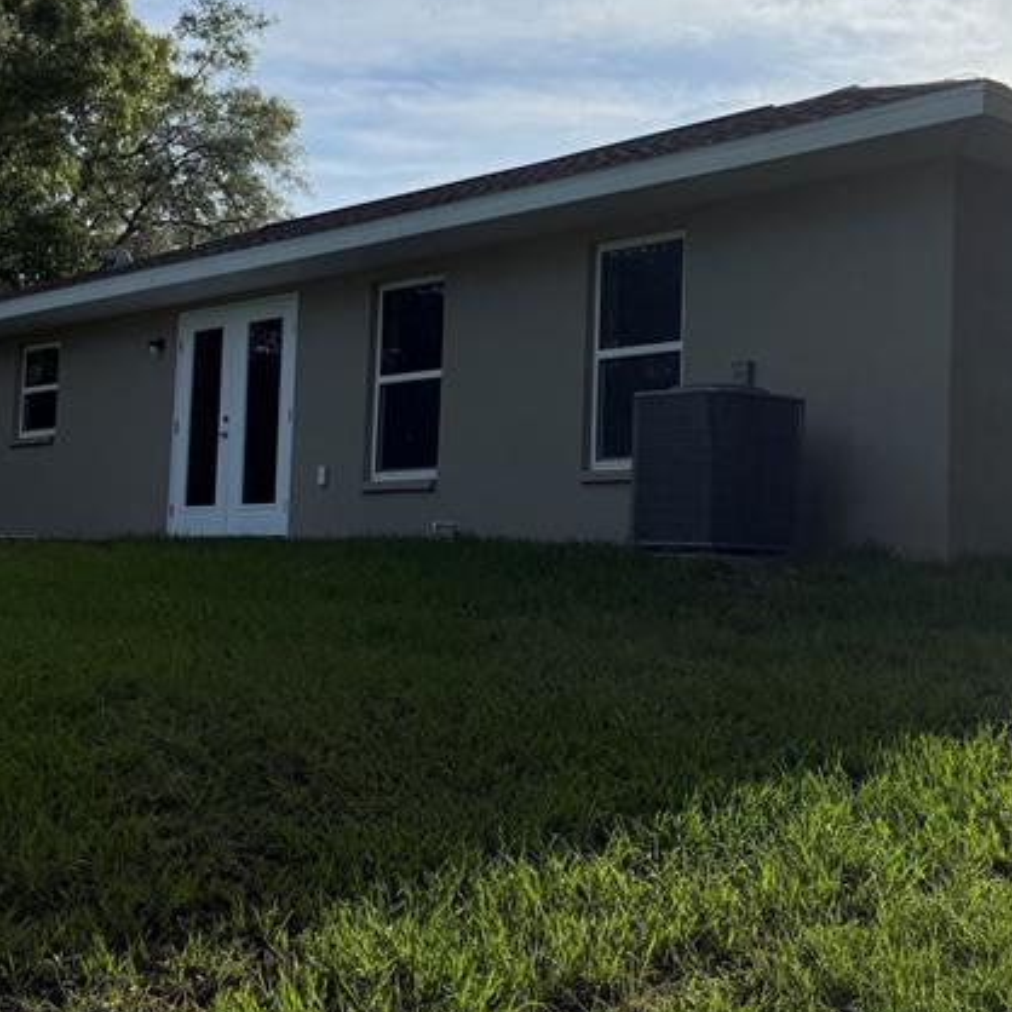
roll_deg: -2.1
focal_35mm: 52
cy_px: 426
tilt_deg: +5.3
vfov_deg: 32.7
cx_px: 654
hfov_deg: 32.6
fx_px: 1720
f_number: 1.78
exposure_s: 1/8130
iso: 100
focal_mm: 6.76
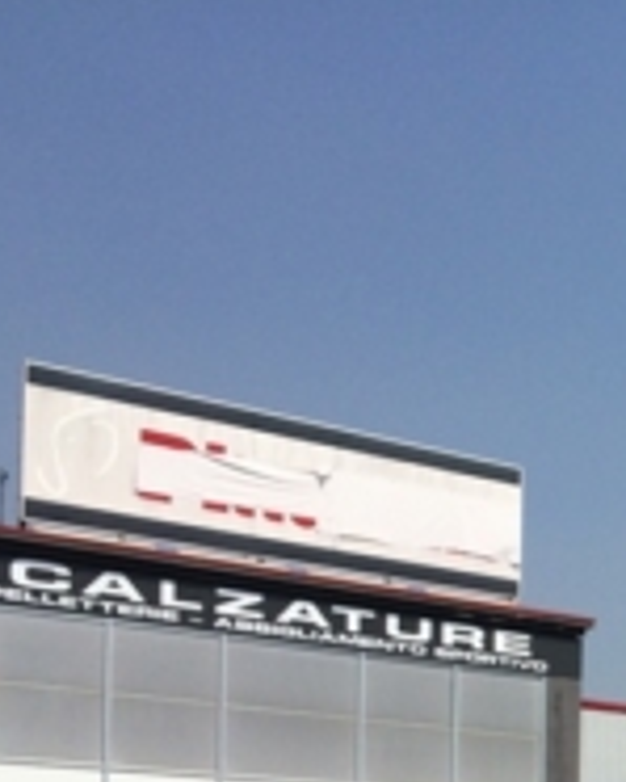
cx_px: 1059
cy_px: 921
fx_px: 2083
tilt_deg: +0.6
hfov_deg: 15.2
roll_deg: -1.0
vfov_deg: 20.0
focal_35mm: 90
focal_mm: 4.15
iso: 32
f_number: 2.2
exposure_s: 1/3425
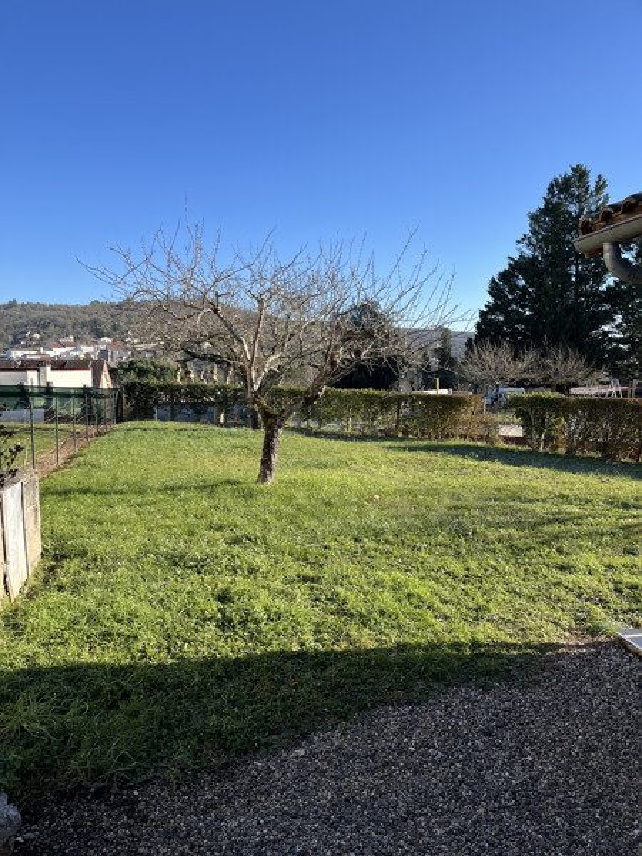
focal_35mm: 26
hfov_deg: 53.1
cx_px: 321
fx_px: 643
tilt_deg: -6.8
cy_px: 428
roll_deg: +0.5
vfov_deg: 67.3
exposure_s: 1/1832
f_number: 1.6
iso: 50
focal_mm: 5.1
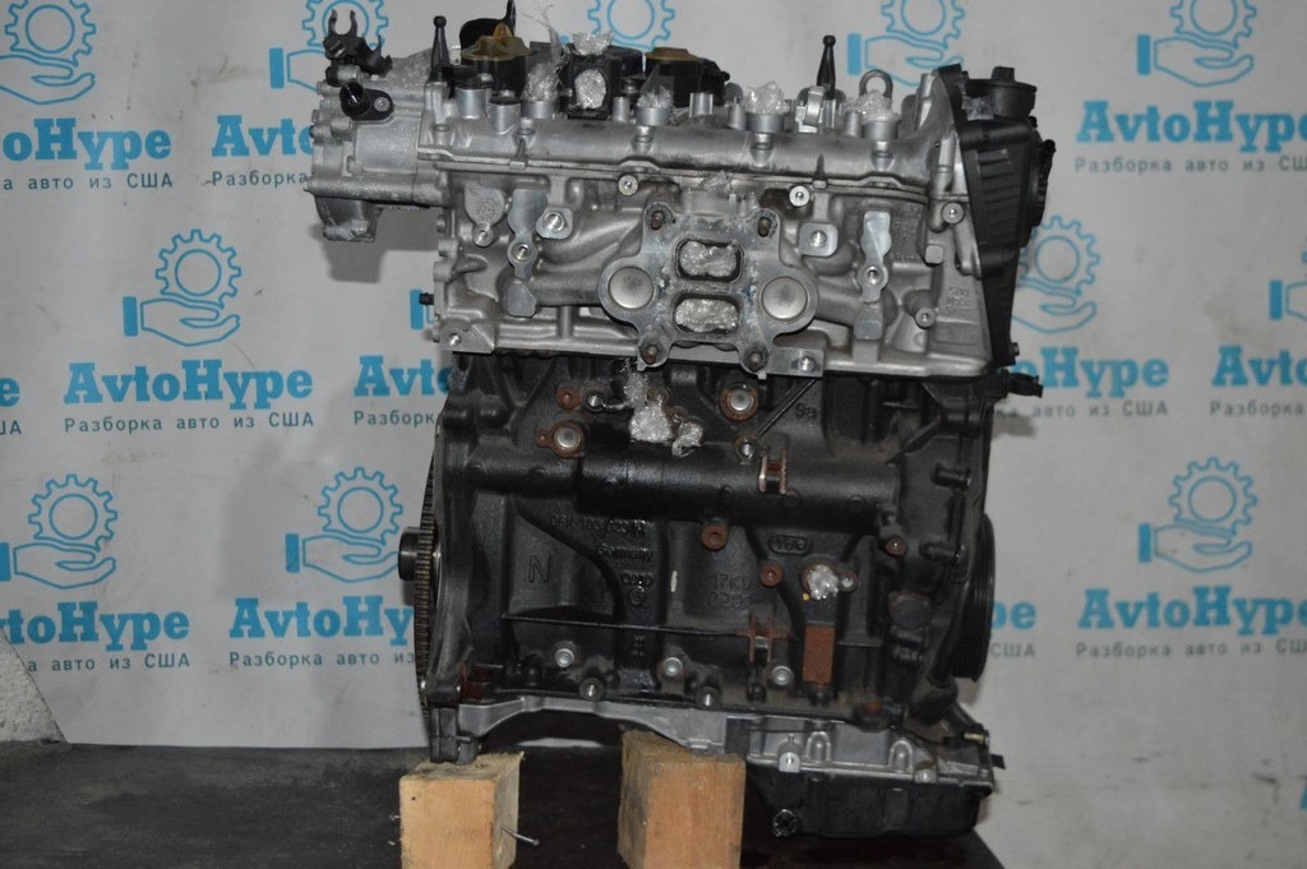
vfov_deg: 28.9
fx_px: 1687
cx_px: 654
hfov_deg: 42.4
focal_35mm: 46
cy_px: 434
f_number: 4.2
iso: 3200
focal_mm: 31
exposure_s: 1/60
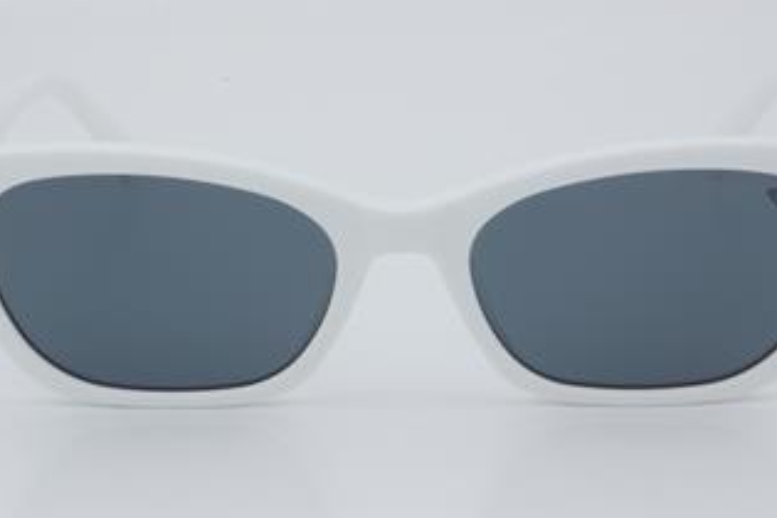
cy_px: 264
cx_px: 407
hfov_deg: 19.5
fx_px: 2258
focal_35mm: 105
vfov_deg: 13.1
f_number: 32
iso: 100
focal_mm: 55
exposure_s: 1/3
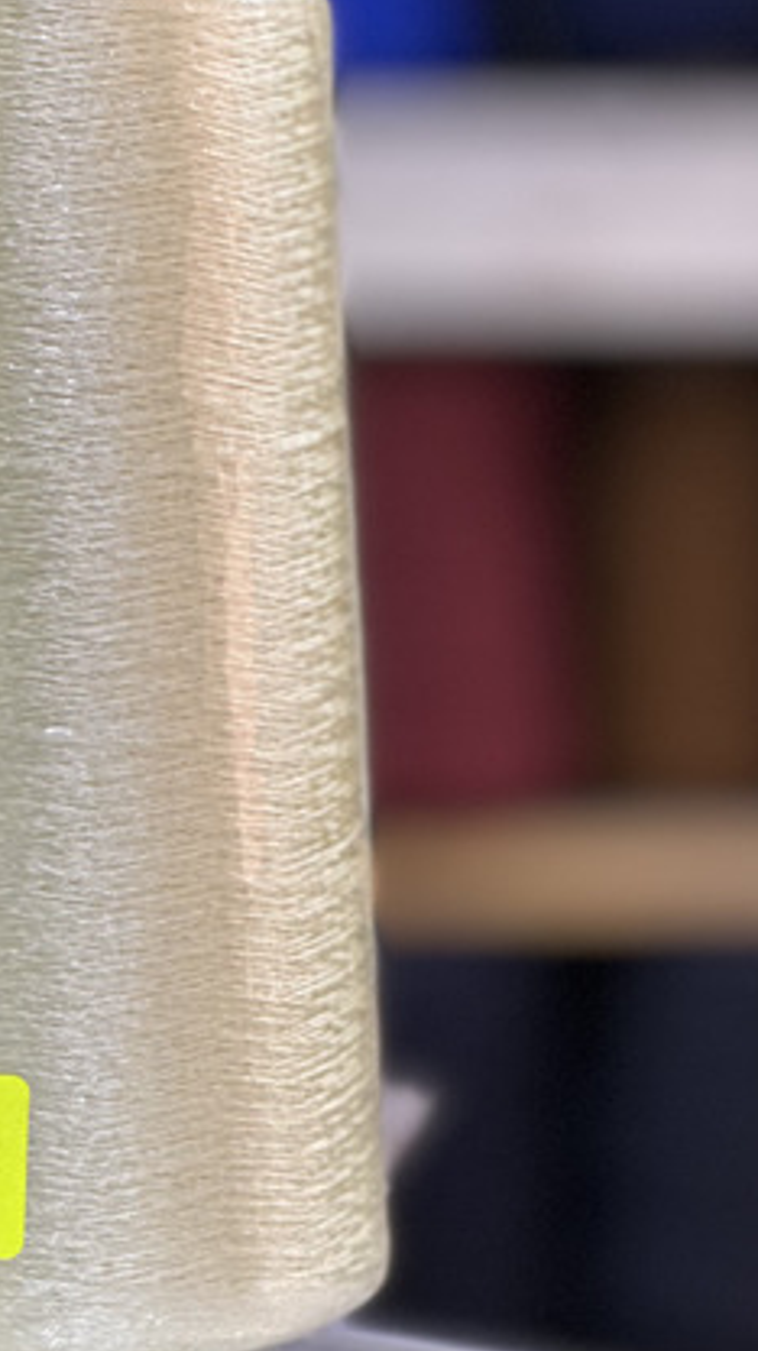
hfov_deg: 7.5
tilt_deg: -0.2
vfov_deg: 13.3
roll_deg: -0.7
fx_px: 5763
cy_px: 398
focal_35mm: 161
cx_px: -126
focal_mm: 9
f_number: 2.8
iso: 125
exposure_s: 1/33
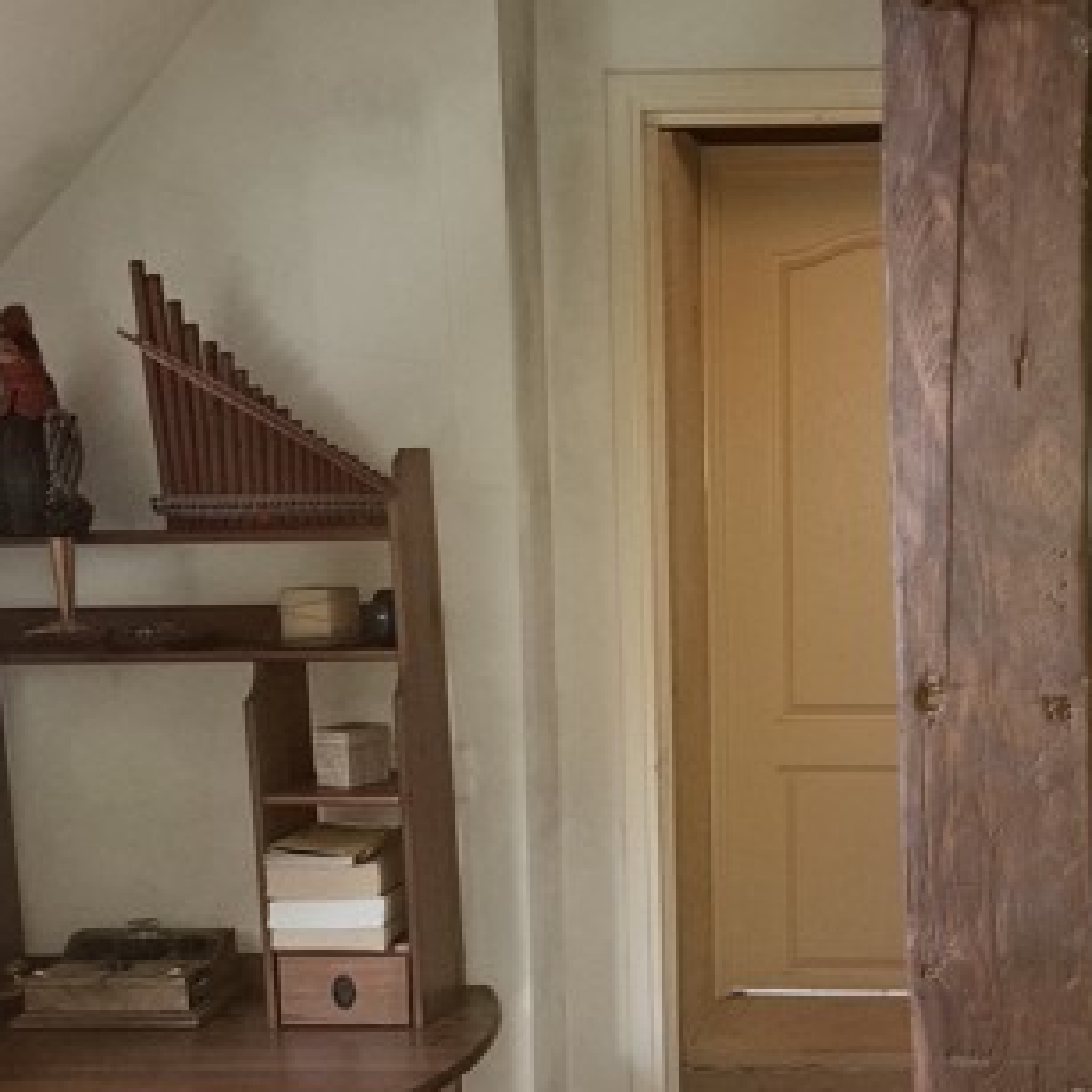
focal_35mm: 53
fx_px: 1892
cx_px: 839
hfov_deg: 31.5
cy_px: 719
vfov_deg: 32.0
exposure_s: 1/33
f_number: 1.8
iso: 50
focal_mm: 5.54
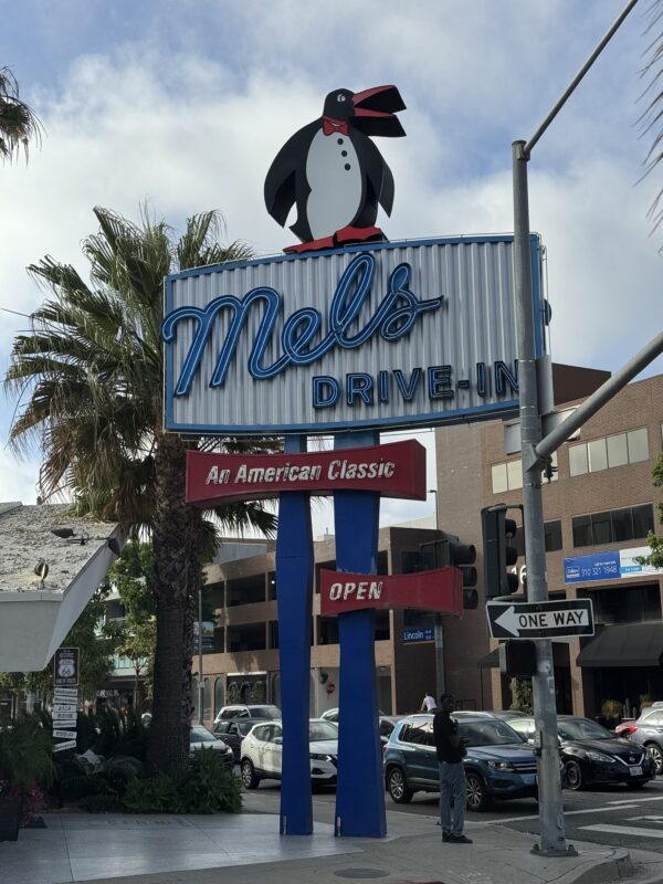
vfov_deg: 39.7
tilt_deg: +11.5
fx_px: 1226
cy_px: 442
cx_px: 332
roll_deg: +1.0
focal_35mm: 48
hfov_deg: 30.3
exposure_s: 1/3425
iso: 64
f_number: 1.78
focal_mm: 6.76
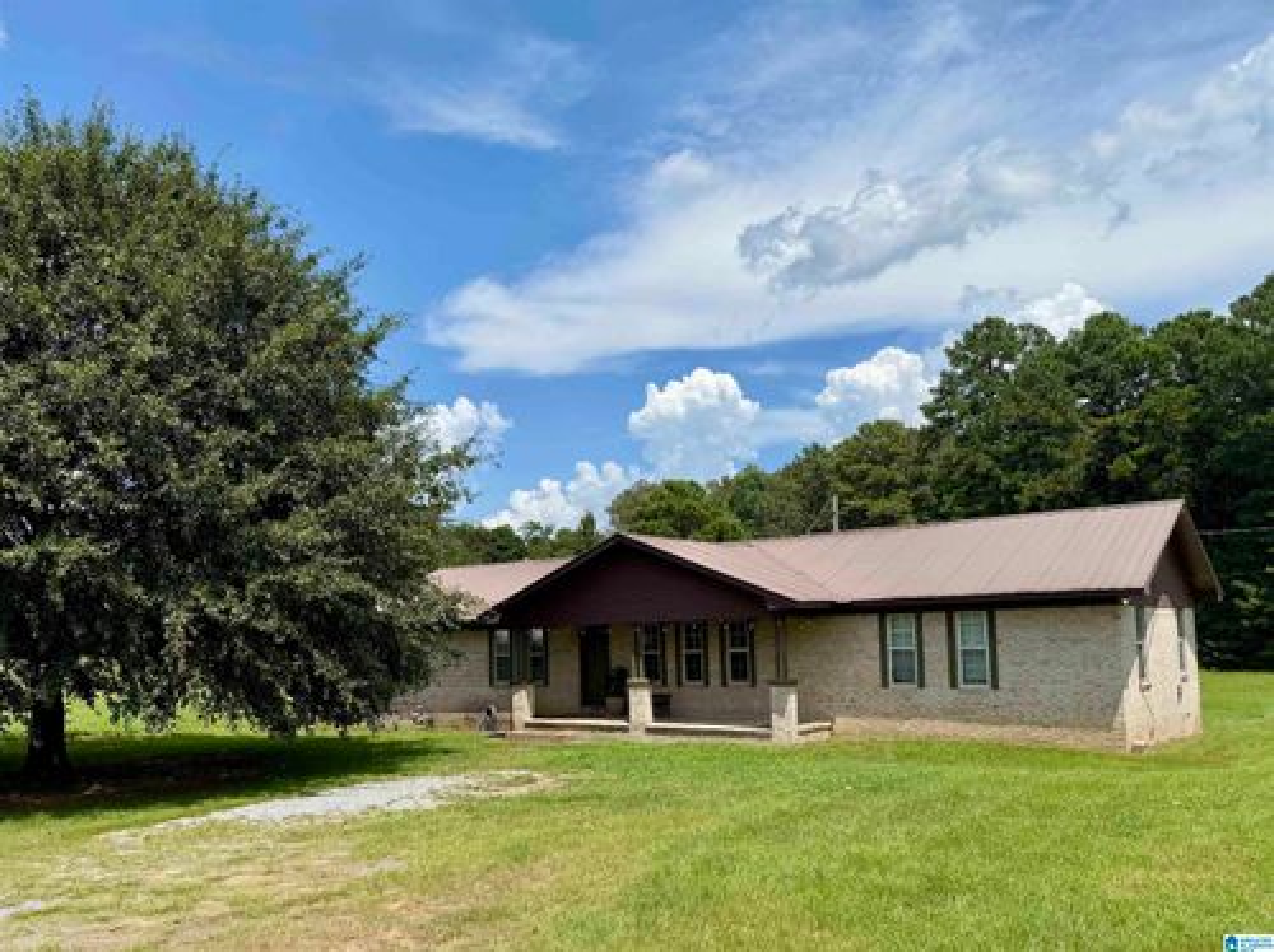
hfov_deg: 71.6
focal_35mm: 24
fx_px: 882
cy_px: 476
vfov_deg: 56.7
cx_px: 637
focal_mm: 6.76
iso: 80
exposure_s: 1/6711
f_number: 1.78
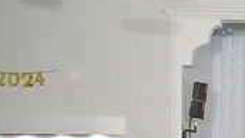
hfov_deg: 20.7
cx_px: 385
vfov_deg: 13.7
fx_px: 553
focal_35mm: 85
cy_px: 177
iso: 500
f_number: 3.5
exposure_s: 1/160
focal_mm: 24
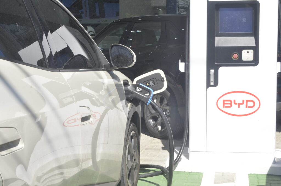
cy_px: 93
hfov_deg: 32.0
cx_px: 140
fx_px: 491
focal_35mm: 63
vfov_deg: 21.5
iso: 500
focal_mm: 42
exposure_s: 1/250
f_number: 16
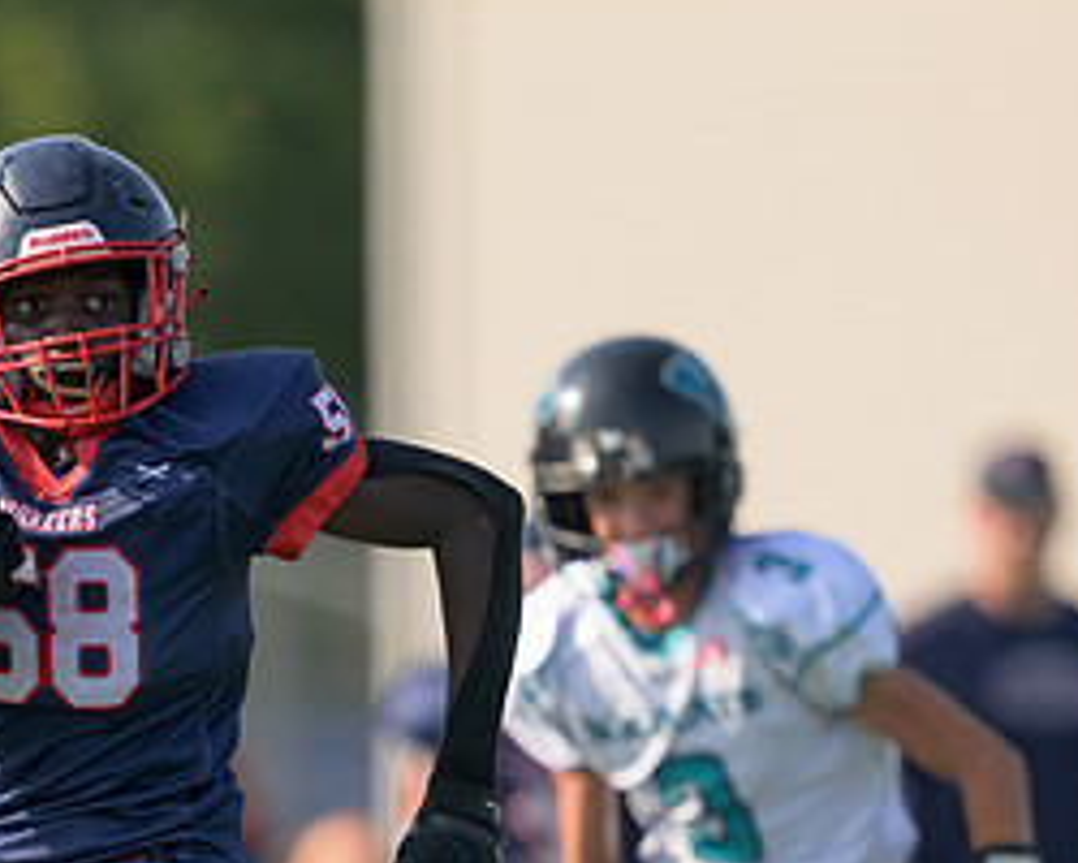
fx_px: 42050
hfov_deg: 1.5
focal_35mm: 1318
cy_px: 816
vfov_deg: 1.2
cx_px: 185
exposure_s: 1/2500
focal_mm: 400
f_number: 2.8
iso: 200
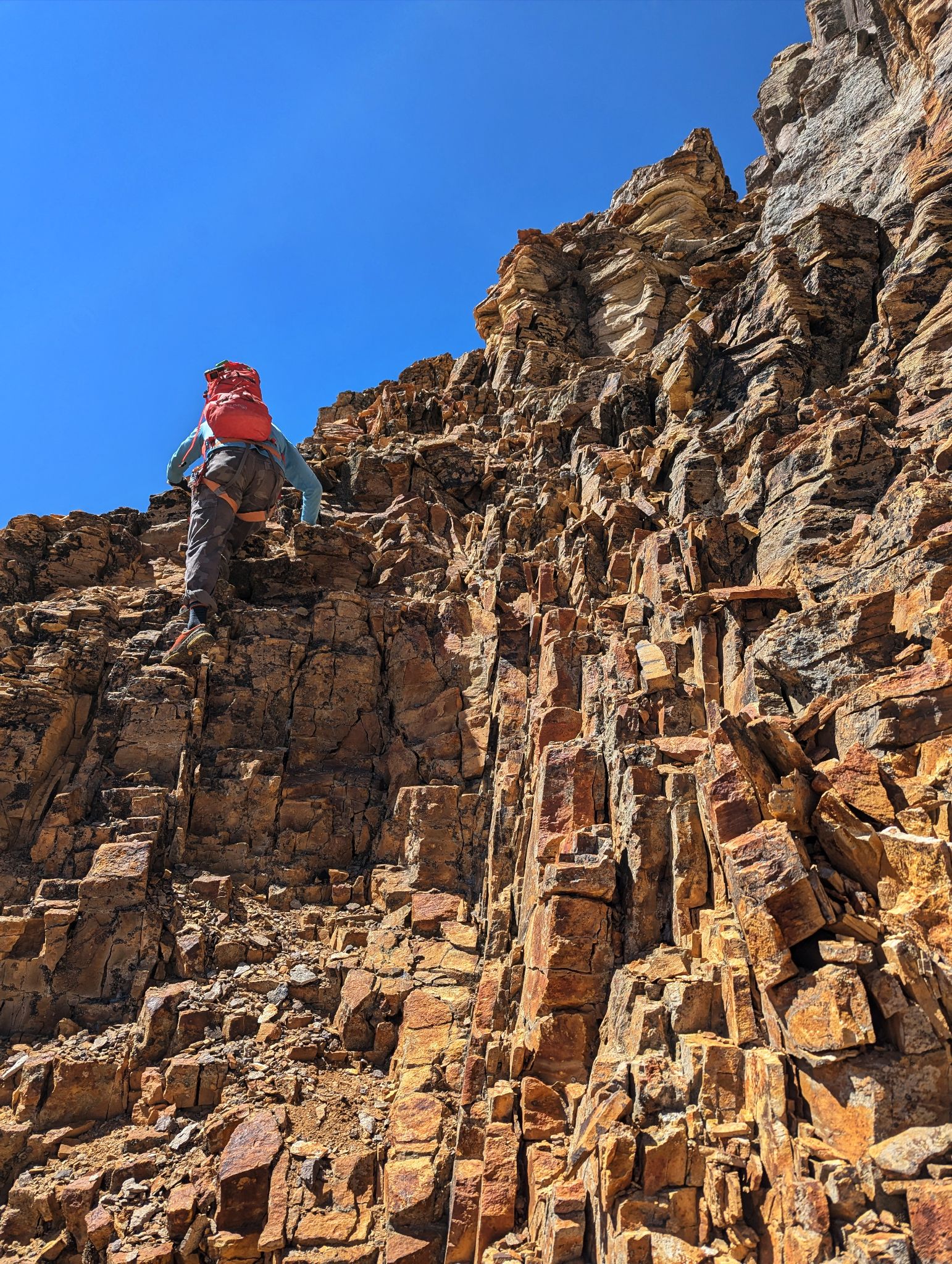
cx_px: 476
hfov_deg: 56.9
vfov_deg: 71.5
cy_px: 632
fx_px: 878
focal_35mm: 24
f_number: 1.85
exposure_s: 1/1742
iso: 42
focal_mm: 6.81
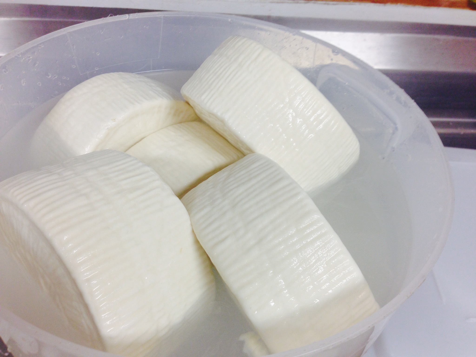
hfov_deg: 55.4
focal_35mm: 33
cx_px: 238
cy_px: 178
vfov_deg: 42.9
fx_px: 454
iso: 50
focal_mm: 4.12
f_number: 2.4
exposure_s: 1/30
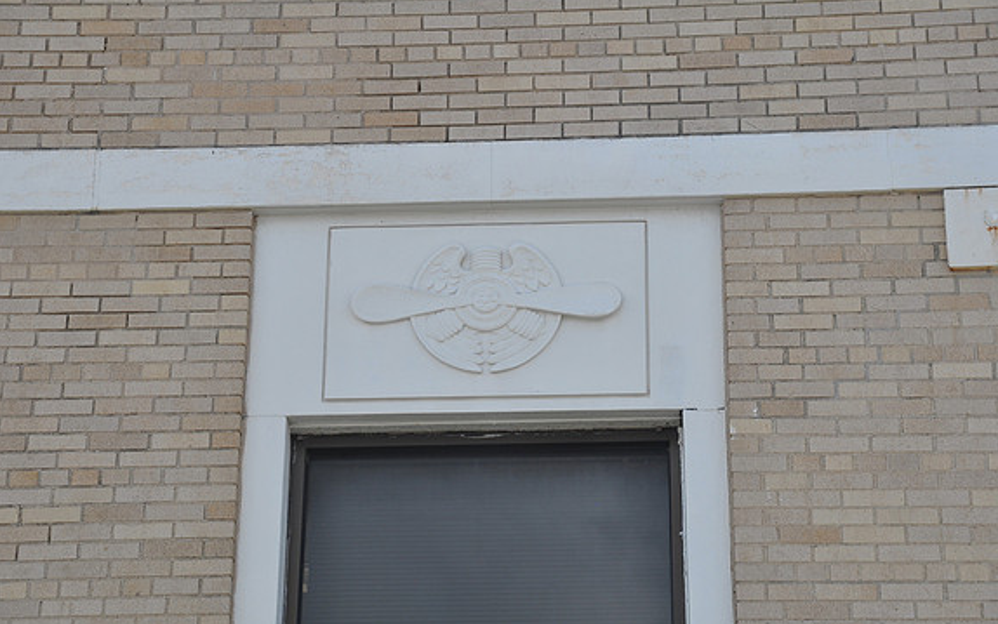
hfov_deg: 19.3
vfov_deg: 12.1
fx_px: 2938
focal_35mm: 108
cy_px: 329
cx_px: 501
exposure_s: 1/125
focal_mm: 70
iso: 200
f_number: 5.6
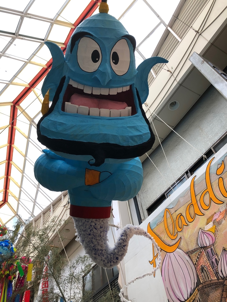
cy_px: 151
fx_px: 245
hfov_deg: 49.7
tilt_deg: +49.4
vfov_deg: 63.4
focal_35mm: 28
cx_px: 114
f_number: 1.8
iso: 25
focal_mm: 3.99
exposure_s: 1/100
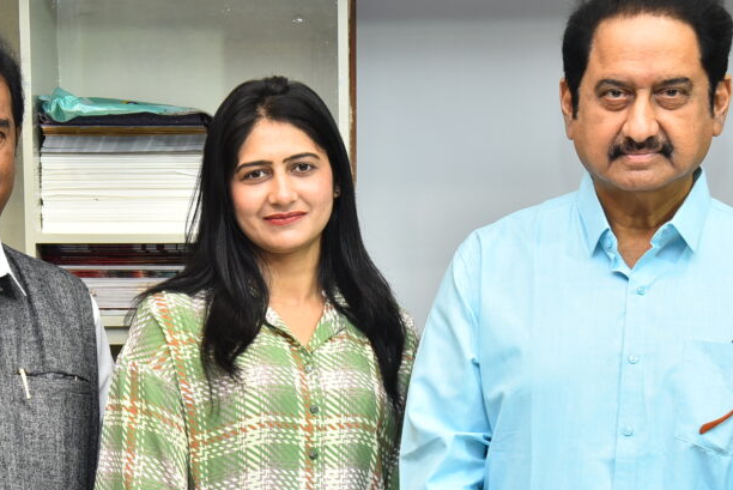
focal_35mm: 92
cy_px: 362
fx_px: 1874
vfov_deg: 14.8
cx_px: 291
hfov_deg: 22.1
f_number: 5
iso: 1600
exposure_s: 1/125
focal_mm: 55
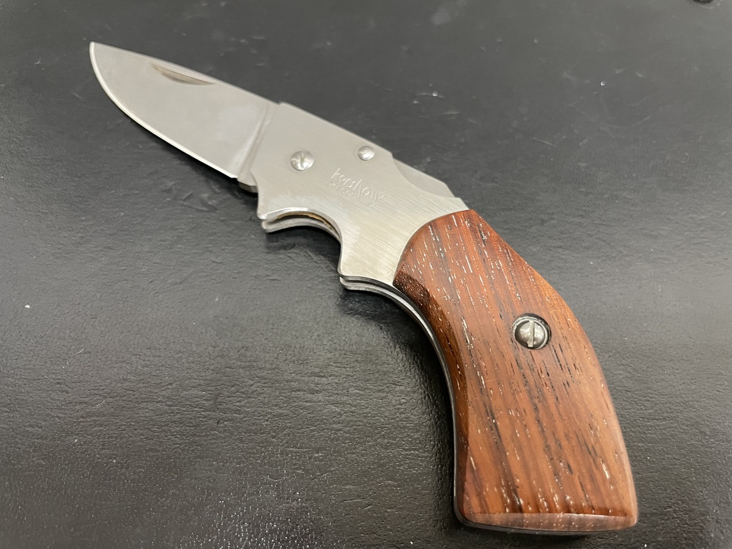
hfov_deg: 67.3
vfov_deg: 53.1
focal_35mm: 26
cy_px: 274
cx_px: 366
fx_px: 550
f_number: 1.6
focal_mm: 4.2
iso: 400
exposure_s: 1/58
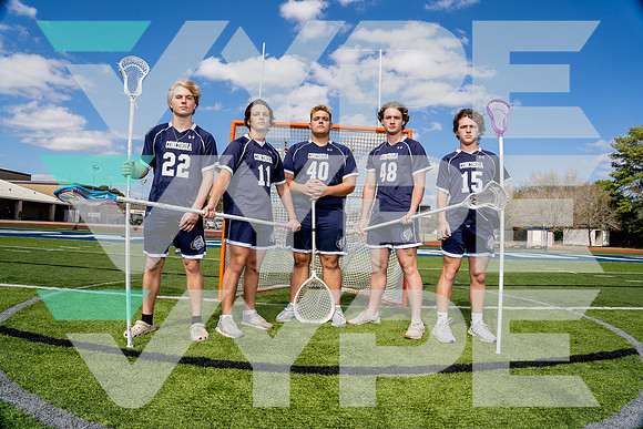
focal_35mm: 20
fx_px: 357
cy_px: 214
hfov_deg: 84.0
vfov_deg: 62.0
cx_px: 322
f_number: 8
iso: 100
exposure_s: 1/250
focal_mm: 20
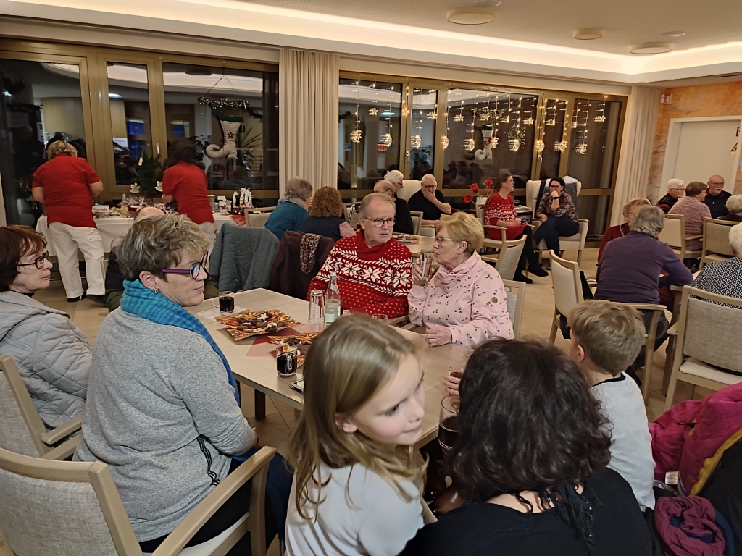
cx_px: 371
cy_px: 278
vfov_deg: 54.9
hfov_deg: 69.4
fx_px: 536
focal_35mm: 25
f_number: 1.9
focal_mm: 6.04
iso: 1088
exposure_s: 1/20
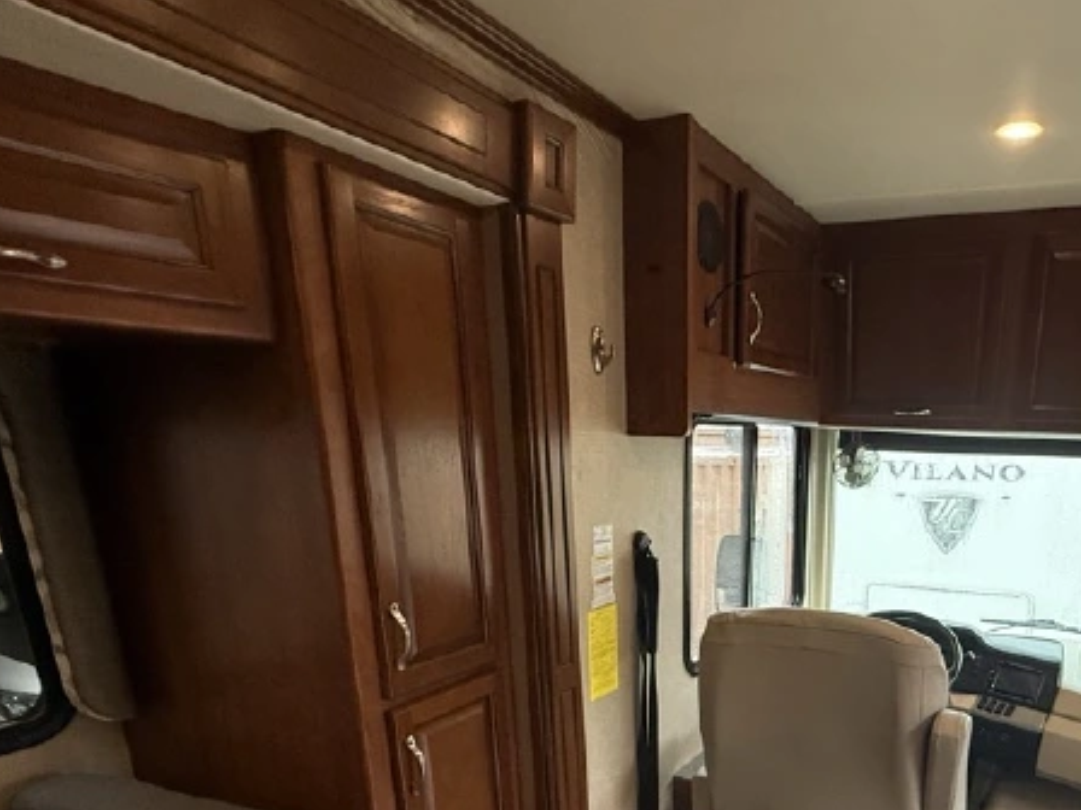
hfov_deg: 66.7
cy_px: 675
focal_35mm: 25
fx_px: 781
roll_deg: -0.8
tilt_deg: -17.2
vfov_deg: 50.7
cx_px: 755
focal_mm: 2.22
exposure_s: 1/120
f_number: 2.2
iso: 320
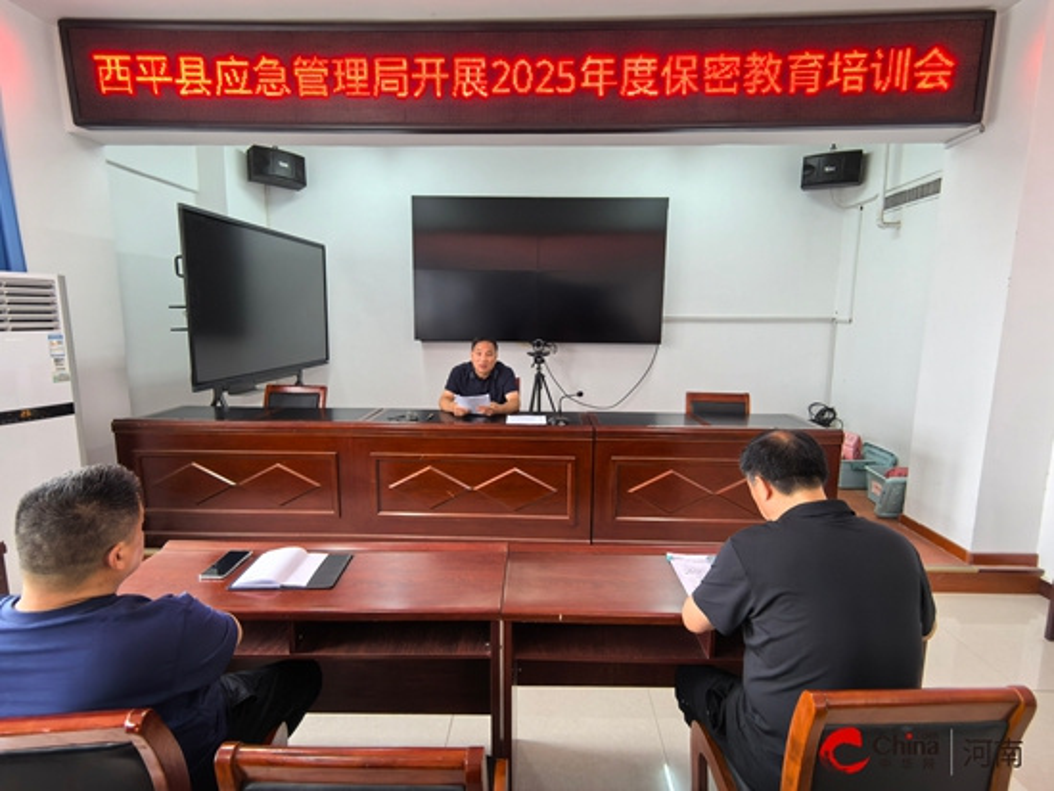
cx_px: 527
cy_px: 396
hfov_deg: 91.0
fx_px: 518
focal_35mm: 17
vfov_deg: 74.8
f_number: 2.2
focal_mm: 1.95
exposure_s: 1/50
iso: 100
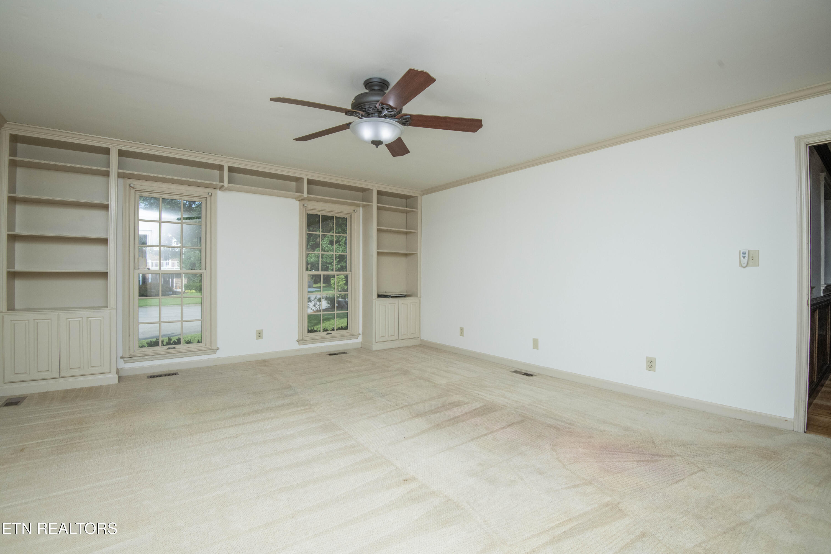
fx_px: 369
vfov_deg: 73.7
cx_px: 416
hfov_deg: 96.7
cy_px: 277
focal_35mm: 16
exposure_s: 1/250
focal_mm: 16
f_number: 9
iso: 400
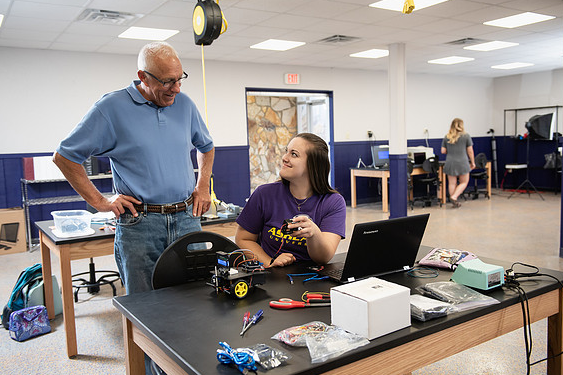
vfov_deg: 39.9
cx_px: 281
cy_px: 188
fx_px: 516
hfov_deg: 57.2
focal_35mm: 33
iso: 800
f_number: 3.5
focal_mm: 32
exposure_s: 1/200
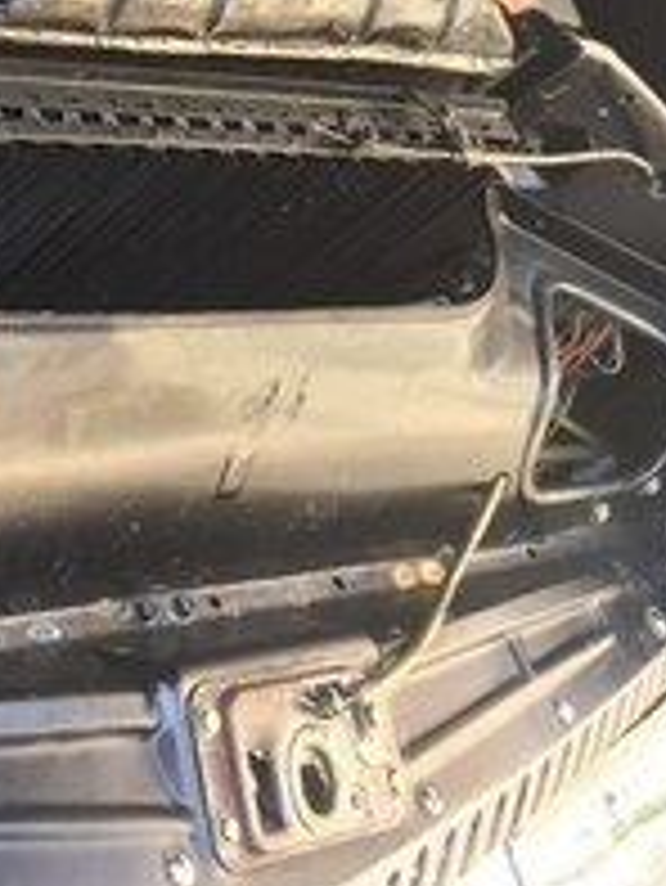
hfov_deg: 19.1
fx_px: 1871
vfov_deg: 24.1
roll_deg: -34.3
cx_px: -135
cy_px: -193
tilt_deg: -35.1
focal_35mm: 73
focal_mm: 4.15
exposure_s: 1/100
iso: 40
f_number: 2.2
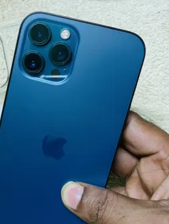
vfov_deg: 46.6
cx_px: 49
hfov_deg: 35.4
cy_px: 131
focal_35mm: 40
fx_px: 260
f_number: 1.8
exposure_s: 1/50
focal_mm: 4.25
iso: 400
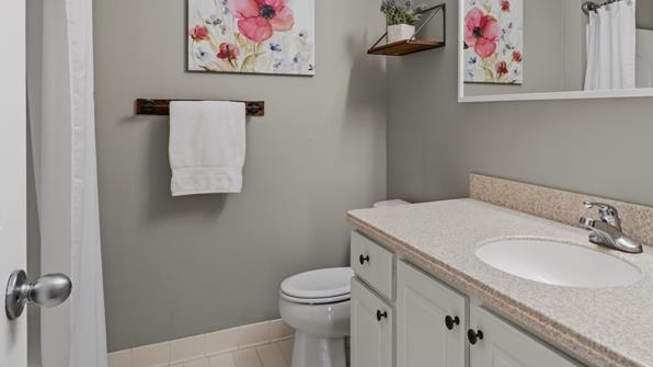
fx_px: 467
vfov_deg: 41.9
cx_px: 422
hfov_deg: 68.4
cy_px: 102
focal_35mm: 27
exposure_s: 1/8
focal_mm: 10
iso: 800
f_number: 5.6
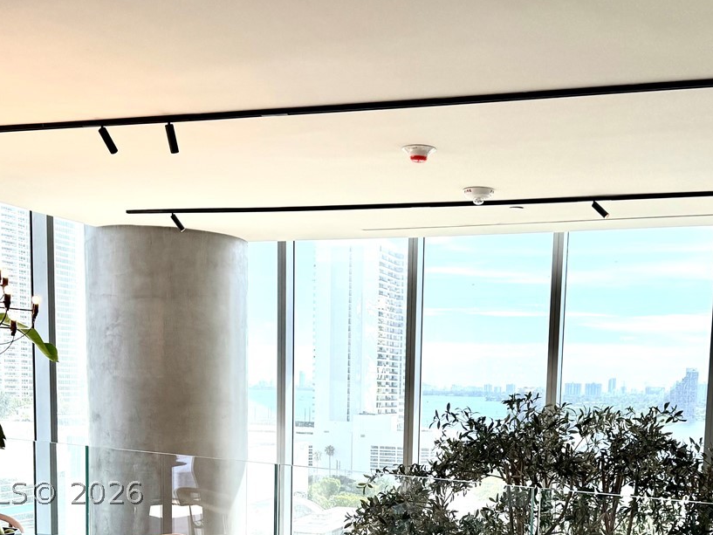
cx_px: 410
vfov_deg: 29.5
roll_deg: -1.6
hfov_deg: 40.3
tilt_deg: -5.8
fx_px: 968
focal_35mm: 47
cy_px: 492
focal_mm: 6.76
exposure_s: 1/1106
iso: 100
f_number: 1.78
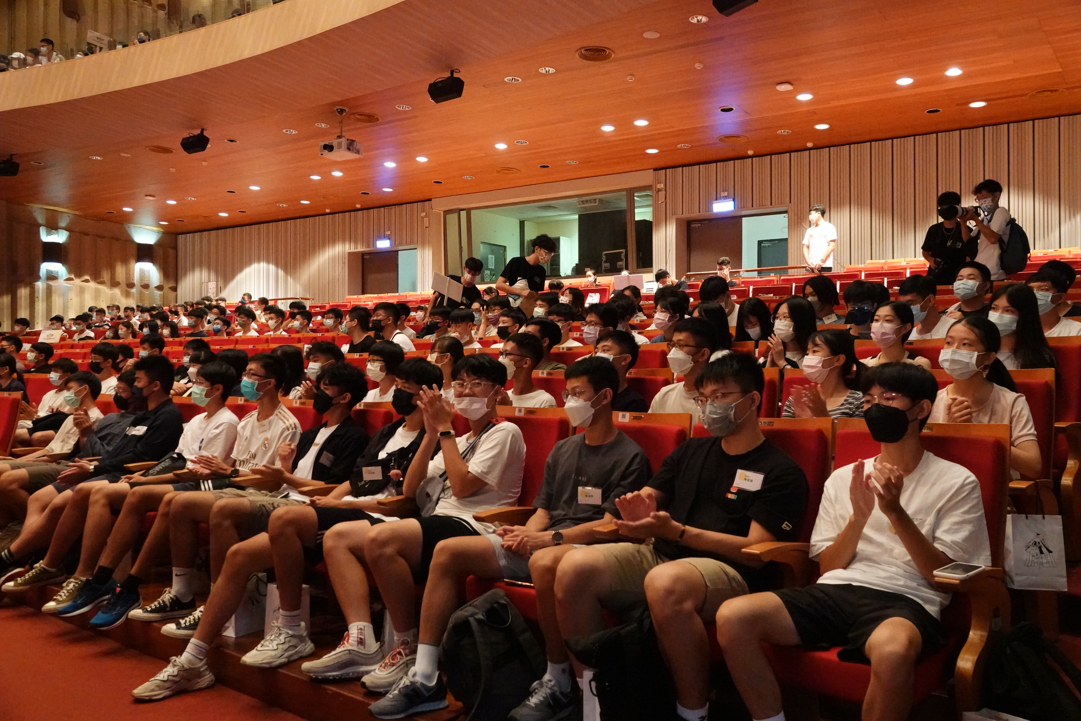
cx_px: 540
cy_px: 360
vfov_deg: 42.3
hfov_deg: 60.3
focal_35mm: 31
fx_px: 931
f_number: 2.8
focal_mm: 11.51
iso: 4000
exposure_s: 1/40
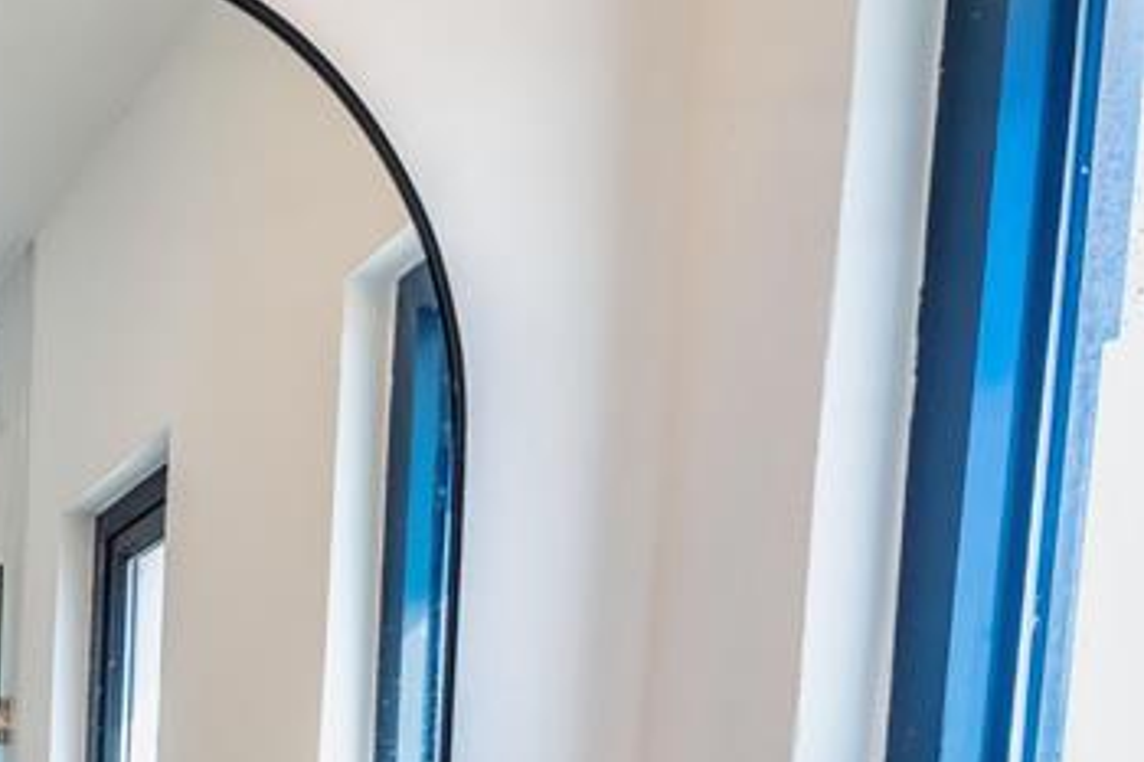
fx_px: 1302
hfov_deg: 31.3
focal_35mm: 41
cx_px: -467
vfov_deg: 26.3
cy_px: 1056
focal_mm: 14
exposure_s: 1/90
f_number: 5.6
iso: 400
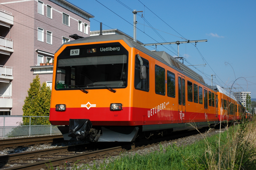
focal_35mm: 51
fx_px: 362
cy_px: 85
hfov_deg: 38.9
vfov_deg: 26.4
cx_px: 128
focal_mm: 34
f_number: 10
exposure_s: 1/400
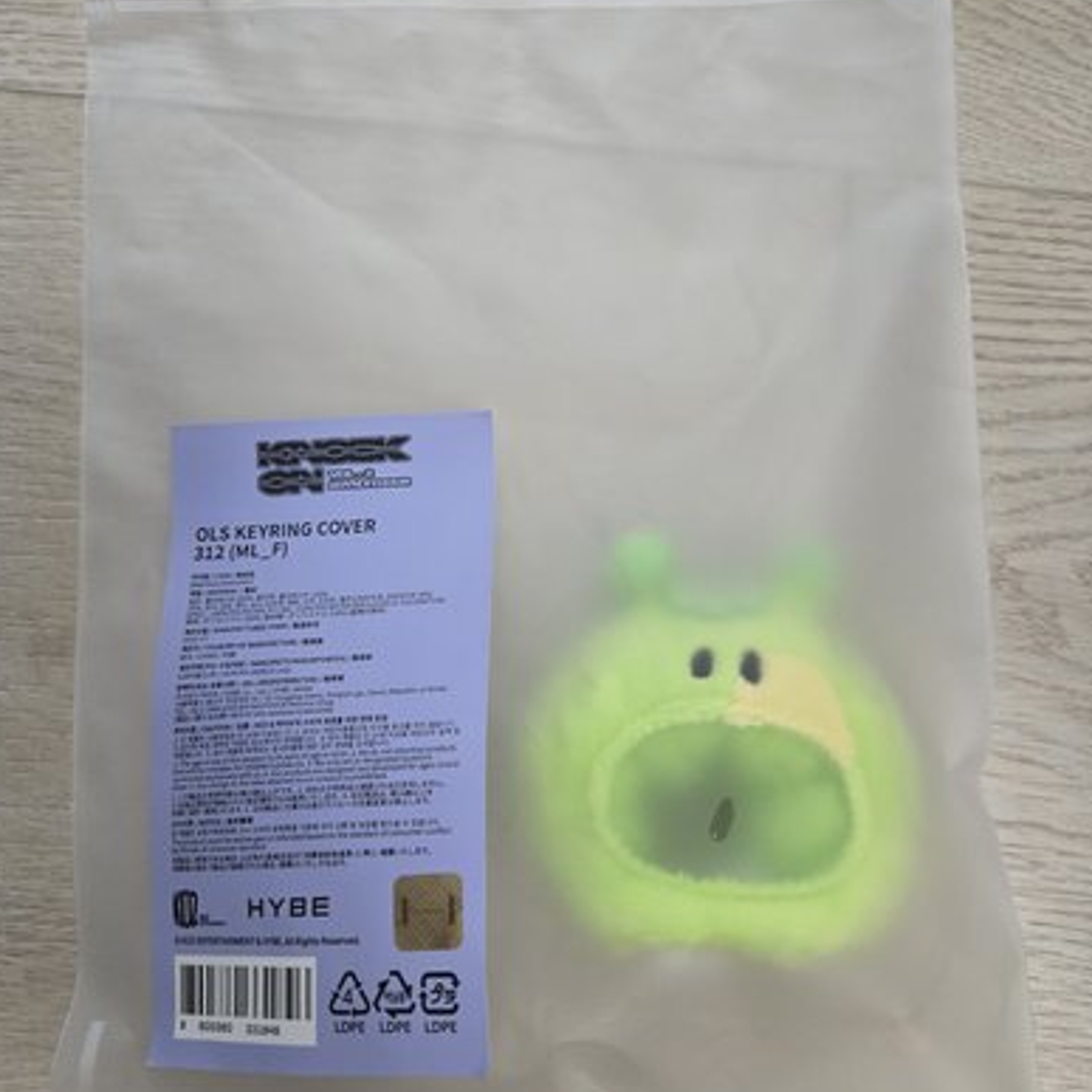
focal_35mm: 28
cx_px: 547
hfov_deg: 57.3
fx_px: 999
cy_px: 574
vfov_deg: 57.3
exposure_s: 1/120
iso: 800
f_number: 1.8
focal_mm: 5.4
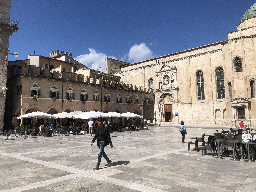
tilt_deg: +5.4
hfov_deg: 63.4
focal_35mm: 28
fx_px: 207
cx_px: 128
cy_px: 96
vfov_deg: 49.7
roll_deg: +1.8
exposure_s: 1/3472
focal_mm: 4
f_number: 1.8
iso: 20
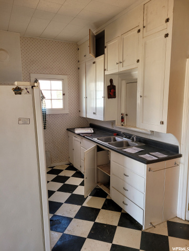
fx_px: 189
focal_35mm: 26
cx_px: 94
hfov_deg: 53.1
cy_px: 126
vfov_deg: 67.3
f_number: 1.8
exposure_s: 1/119
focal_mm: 5.4
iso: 160
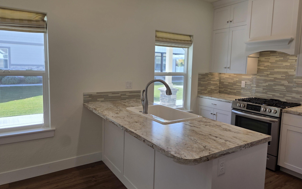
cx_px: 154
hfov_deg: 72.5
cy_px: 86
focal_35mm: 25
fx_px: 206
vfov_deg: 49.2
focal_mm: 5.4
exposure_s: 1/548
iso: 80
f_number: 1.8
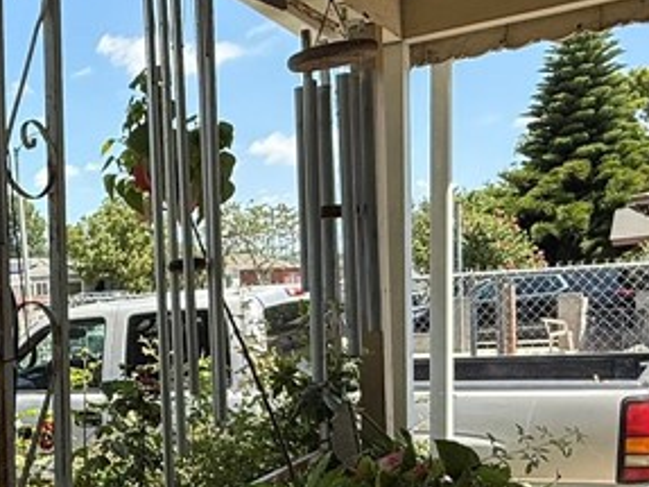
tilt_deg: -1.8
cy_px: 347
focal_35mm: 50
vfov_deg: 28.8
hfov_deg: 35.1
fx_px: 937
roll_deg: +2.8
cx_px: 18
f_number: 2.2
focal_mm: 2.22
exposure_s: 1/841
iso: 50
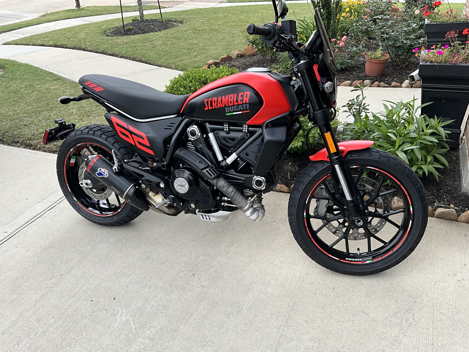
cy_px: 176
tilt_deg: -32.4
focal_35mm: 29
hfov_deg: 61.7
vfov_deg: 48.2
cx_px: 234
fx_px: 393
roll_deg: +1.0
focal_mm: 3
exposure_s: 1/574
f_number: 1.8
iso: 25
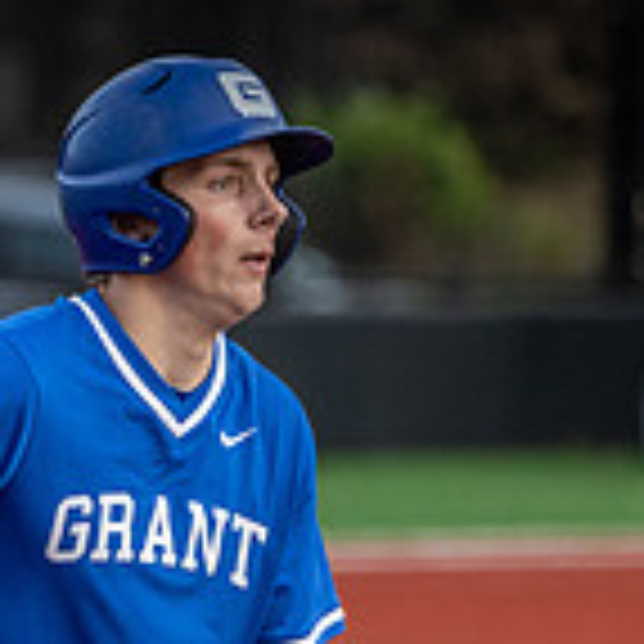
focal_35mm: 1345
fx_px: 28310
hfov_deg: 1.3
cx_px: -127
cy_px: 722
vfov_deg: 1.3
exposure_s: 1/1000
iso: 640
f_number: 5.6
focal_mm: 300
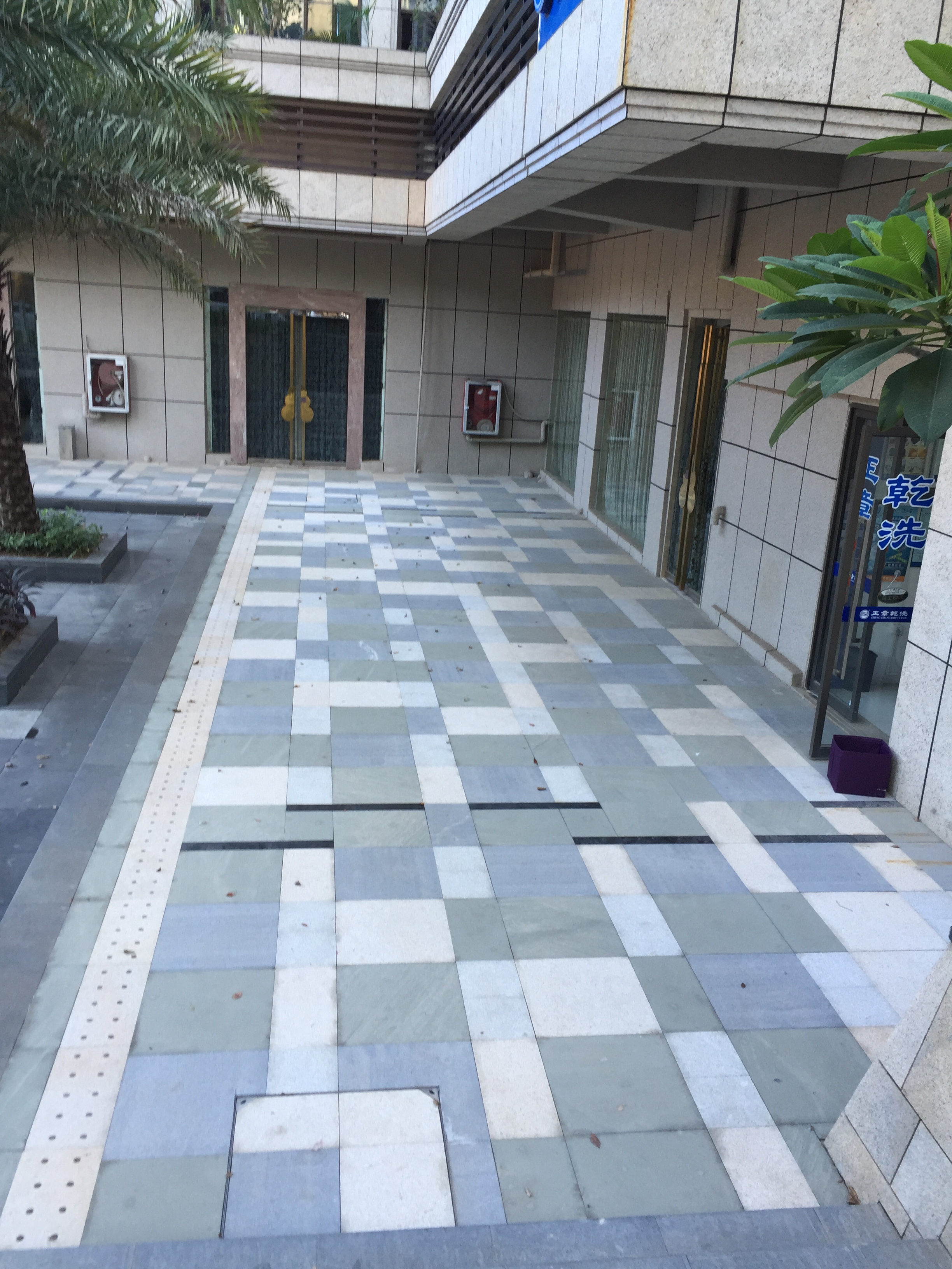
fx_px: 1063
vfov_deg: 61.7
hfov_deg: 48.2
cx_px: 476
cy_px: 634
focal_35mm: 29
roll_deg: -3.7
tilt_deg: -17.3
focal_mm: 4.15
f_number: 2.2
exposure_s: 1/50
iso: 32
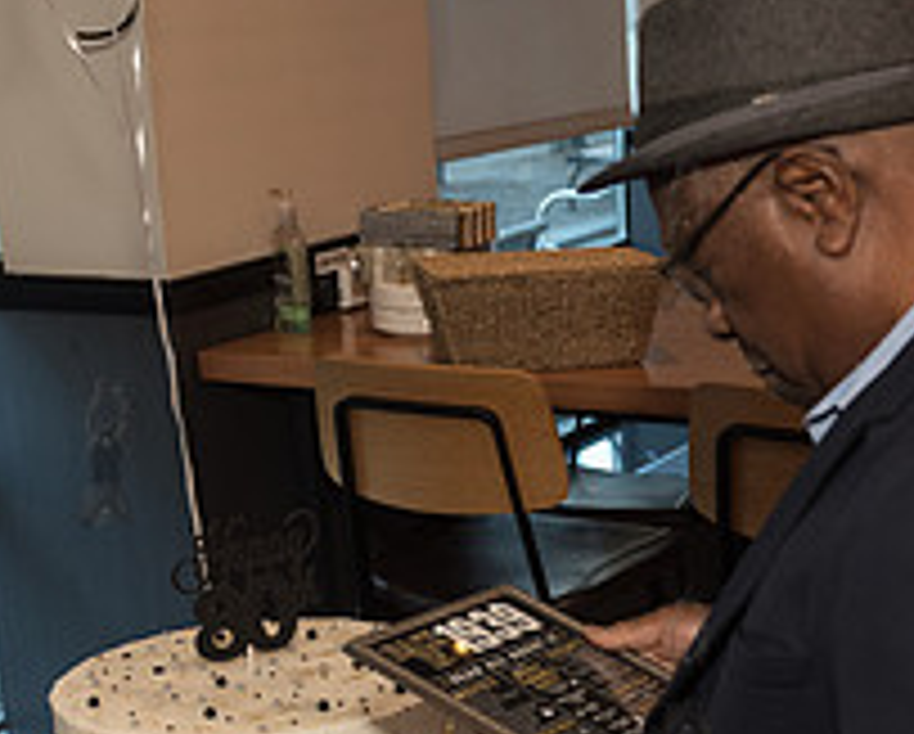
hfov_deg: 22.8
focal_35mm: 83
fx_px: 2248
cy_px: 664
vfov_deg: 18.2
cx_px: 684
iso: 1250
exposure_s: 1/320
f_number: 4
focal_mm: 31
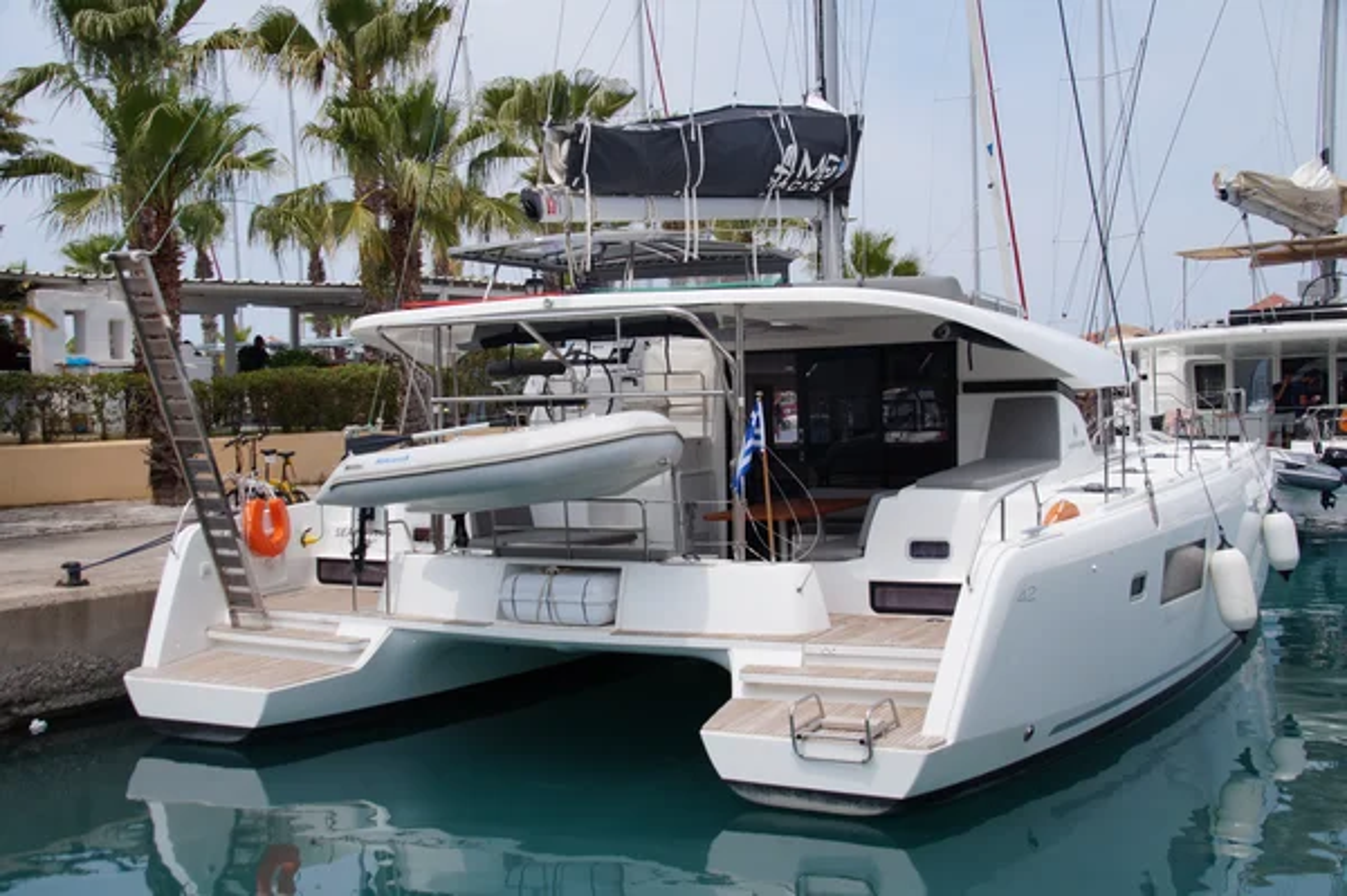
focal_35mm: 39
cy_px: 448
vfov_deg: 34.2
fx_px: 1458
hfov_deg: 49.6
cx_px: 674
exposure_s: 1/160
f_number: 10
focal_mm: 26
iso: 100
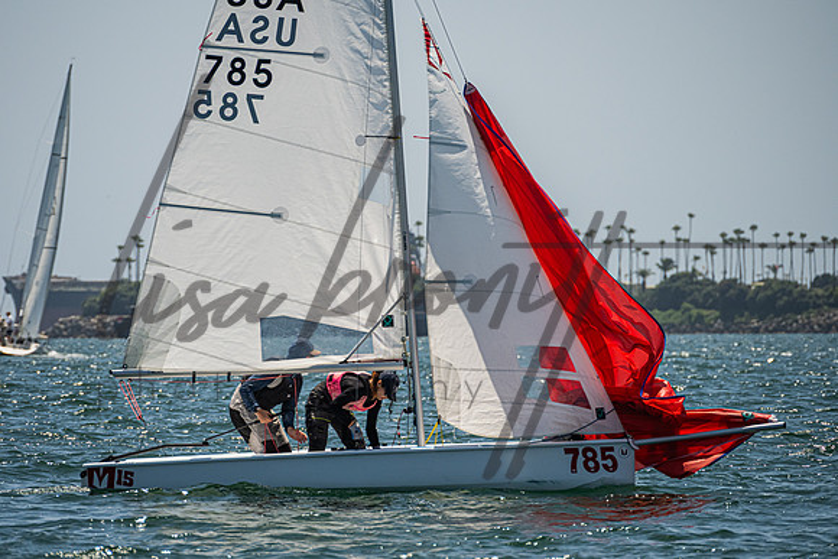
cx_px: 351
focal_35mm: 381
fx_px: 8865
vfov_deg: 3.6
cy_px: 276
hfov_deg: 5.4
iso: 400
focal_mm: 320
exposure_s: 1/3200
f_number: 8
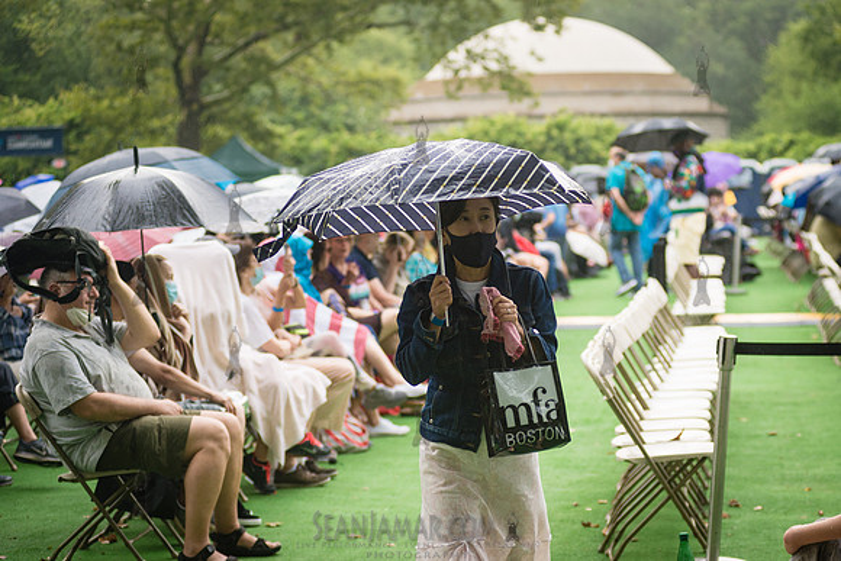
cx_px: 494
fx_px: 2195
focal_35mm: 94
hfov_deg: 21.7
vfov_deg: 14.6
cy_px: 329
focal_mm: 80
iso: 800
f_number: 4
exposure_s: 1/250
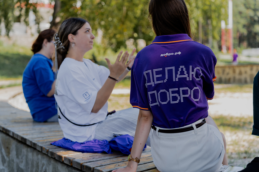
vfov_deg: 22.6
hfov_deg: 33.4
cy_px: 86
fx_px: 432
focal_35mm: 60
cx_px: 130
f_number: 2.8
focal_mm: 60
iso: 200
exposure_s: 1/400
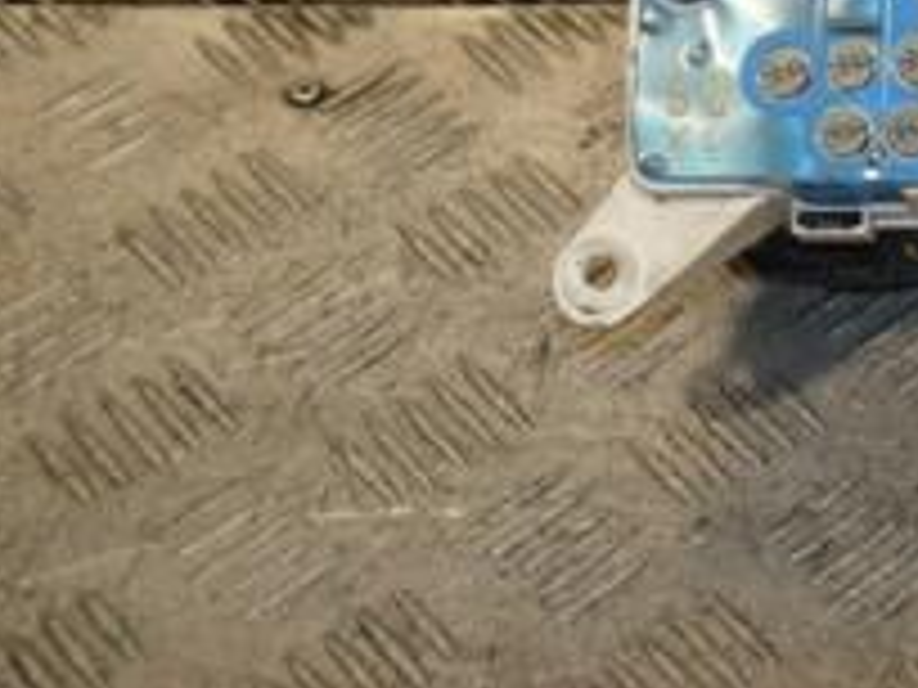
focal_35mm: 136
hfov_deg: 13.8
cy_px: -207
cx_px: 1314
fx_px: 3607
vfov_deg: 10.7
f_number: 5.6
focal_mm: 32
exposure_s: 1/200
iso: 800
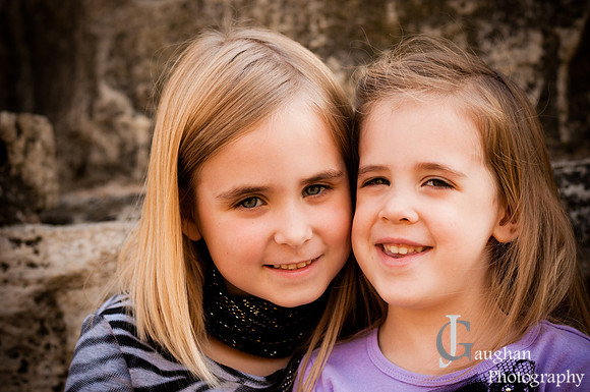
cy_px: 196
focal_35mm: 75
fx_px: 1227
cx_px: 295
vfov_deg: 18.1
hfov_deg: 27.0
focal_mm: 50
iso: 500
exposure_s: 1/800
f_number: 3.5
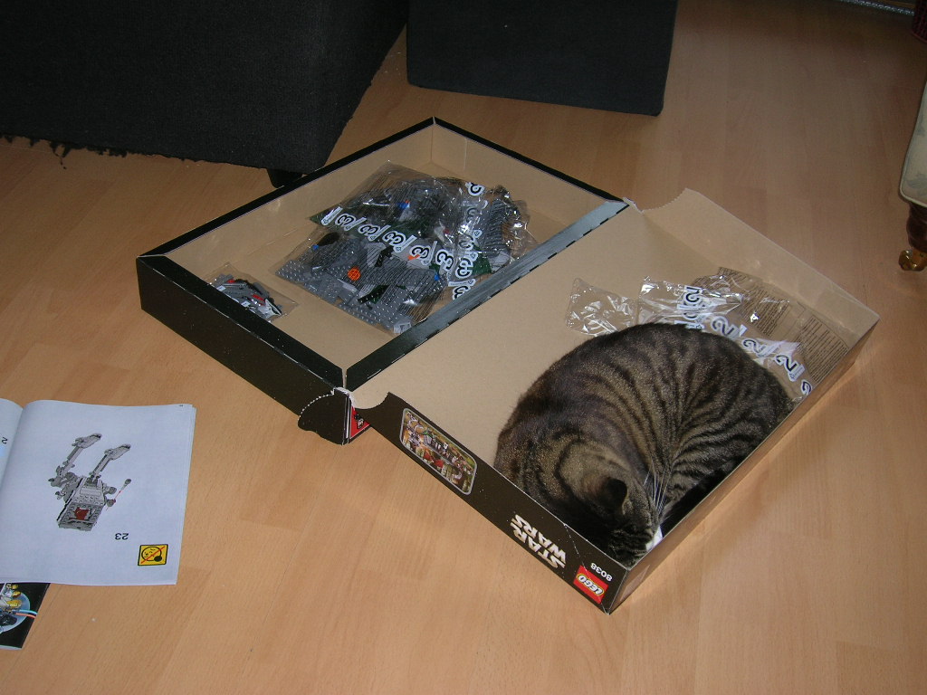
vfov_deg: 34.3
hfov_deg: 44.8
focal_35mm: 42
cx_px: 464
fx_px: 1125
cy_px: 348
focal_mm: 7
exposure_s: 1/60.1
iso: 50
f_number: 3.1
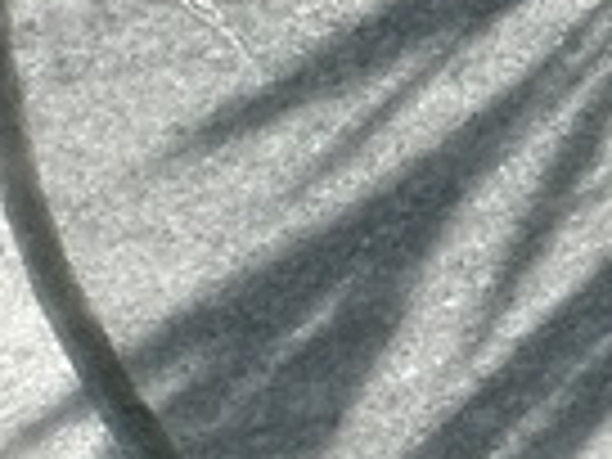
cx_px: 1408
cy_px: 58
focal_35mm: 153
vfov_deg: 9.7
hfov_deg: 11.1
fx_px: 2705
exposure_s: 1/1927
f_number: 1.8
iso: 32
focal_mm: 4.25
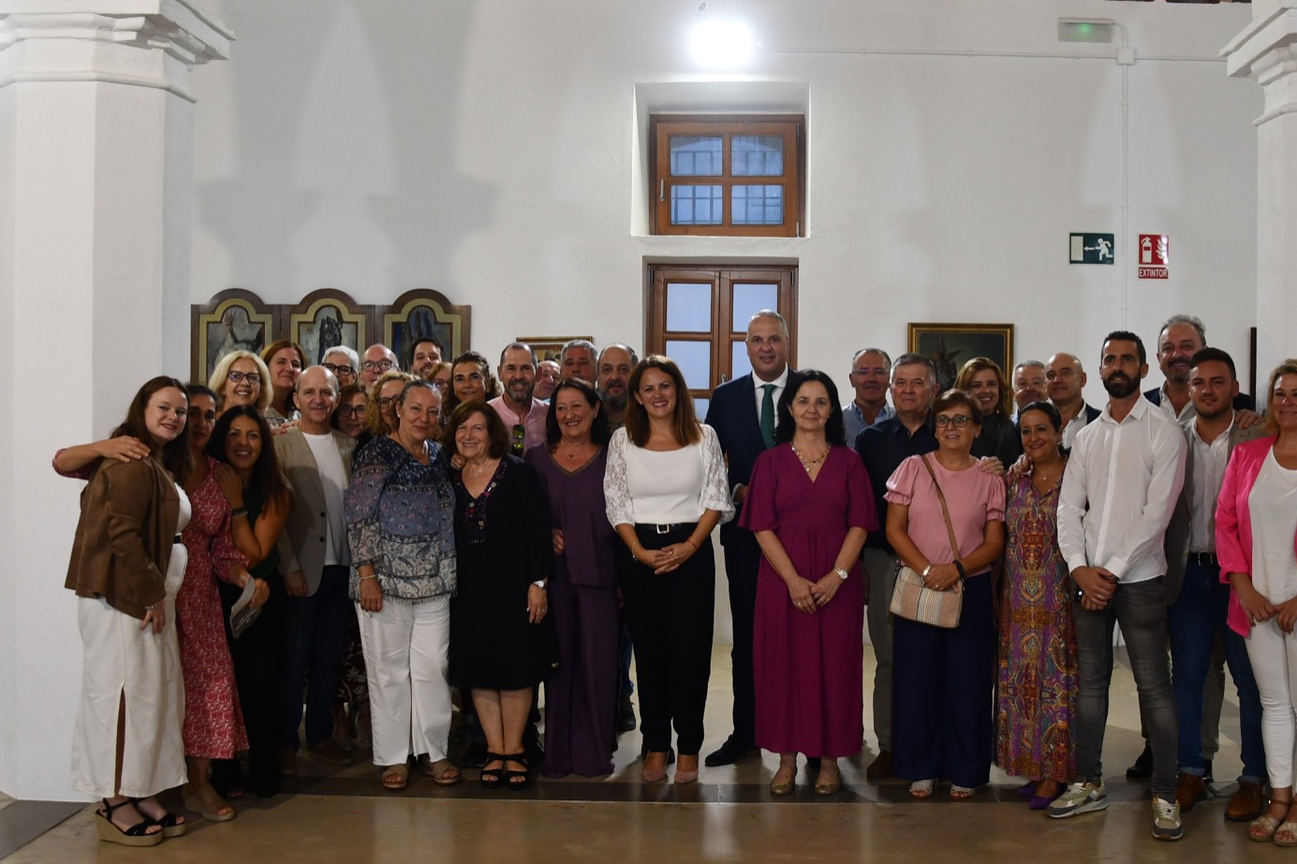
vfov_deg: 34.2
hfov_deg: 49.3
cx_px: 760
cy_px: 419
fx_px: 1405
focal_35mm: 39
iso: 900
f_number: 3.5
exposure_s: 1/125
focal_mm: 18
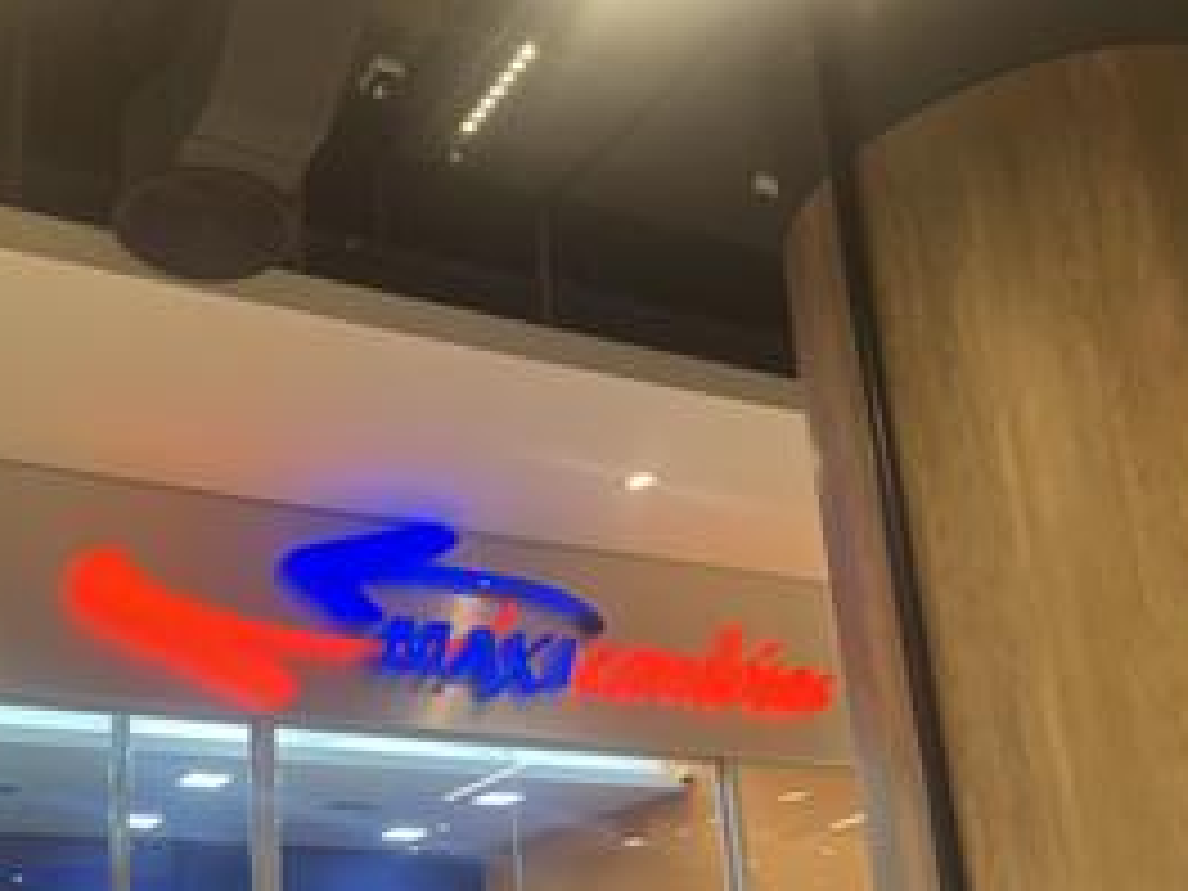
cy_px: 711
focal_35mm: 42
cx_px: 263
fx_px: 1441
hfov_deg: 43.0
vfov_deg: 33.4
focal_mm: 5.7
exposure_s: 1/100
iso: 125
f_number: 1.5
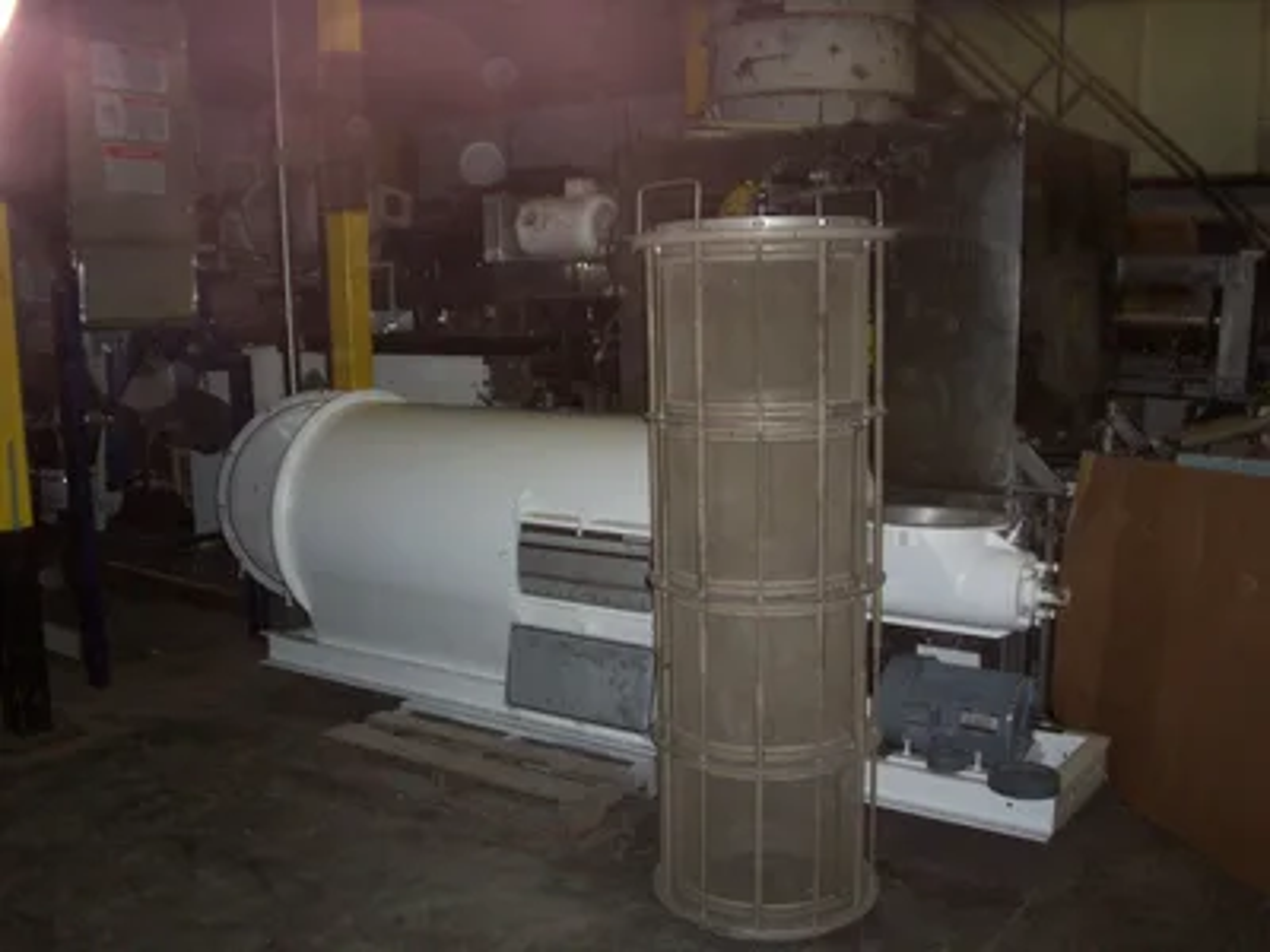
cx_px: 635
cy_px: 476
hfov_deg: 51.4
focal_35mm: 36
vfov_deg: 39.7
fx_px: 1321
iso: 140
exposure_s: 1/64
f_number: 4.5
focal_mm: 5.9
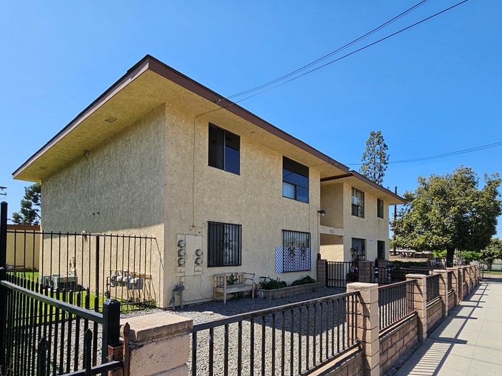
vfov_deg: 69.6
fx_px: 261
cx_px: 265
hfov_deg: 87.7
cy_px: 250
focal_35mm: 18
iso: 50
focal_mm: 2.2
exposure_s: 1/2105
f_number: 2.2
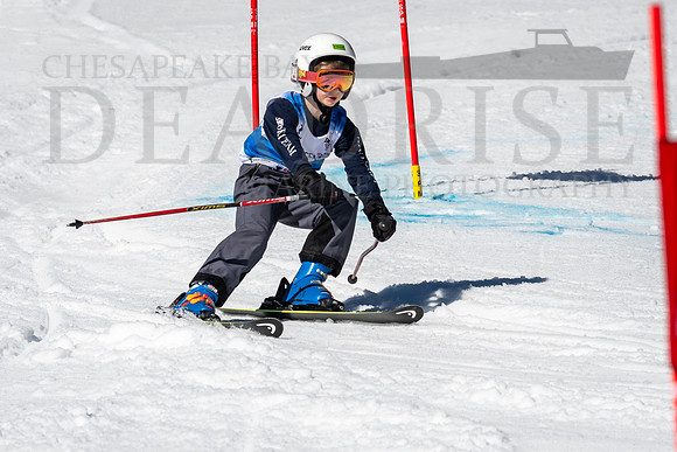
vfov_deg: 1.8
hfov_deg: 2.6
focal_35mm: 784
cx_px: 315
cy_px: 206
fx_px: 14751
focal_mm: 400
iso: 200
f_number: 8
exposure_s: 1/2000
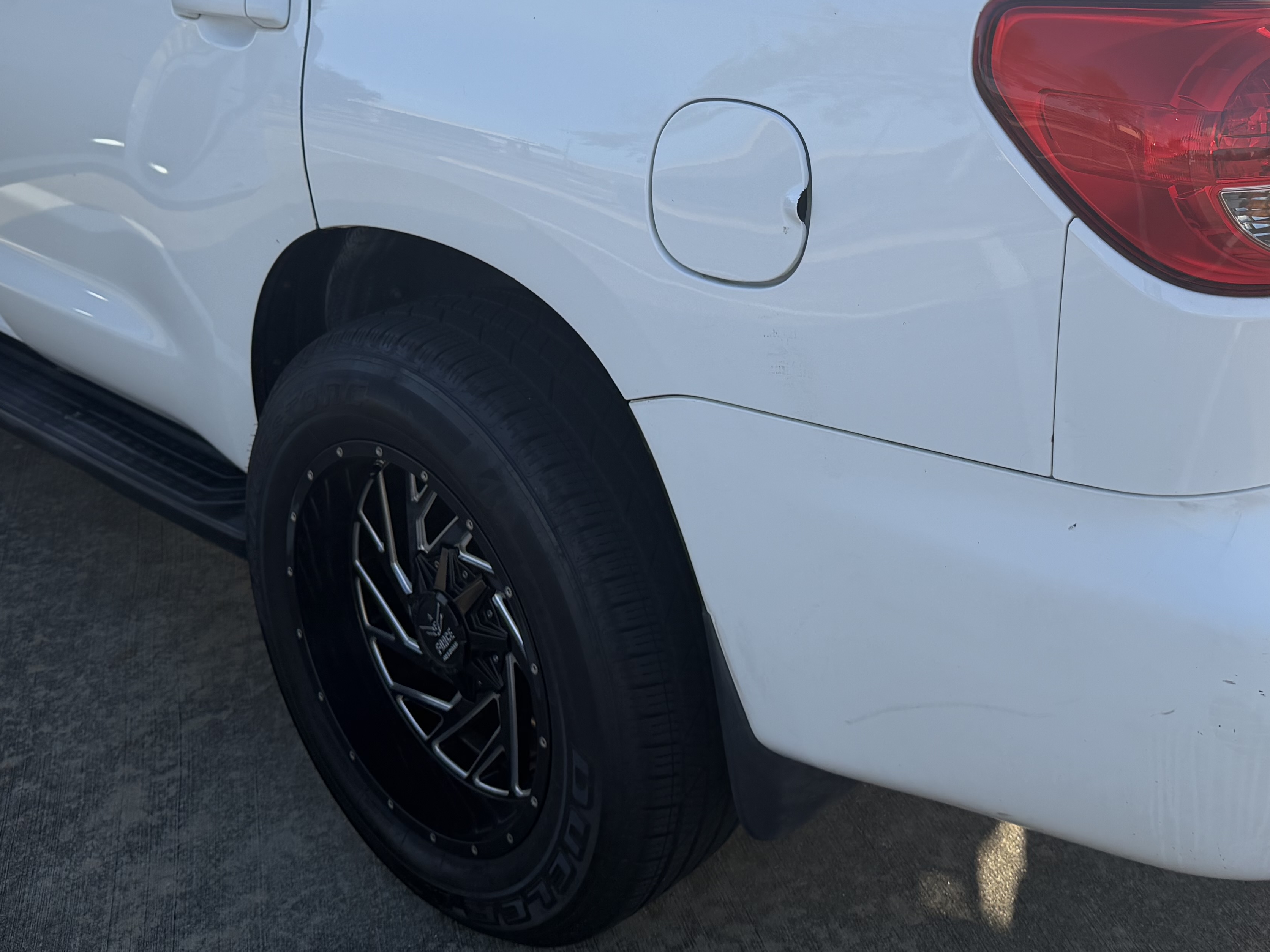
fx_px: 1504
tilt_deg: -14.6
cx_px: 725
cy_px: 209
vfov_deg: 34.2
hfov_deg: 45.7
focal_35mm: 41
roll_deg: +1.8
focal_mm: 6.76
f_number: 1.78
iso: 100
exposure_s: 1/2299
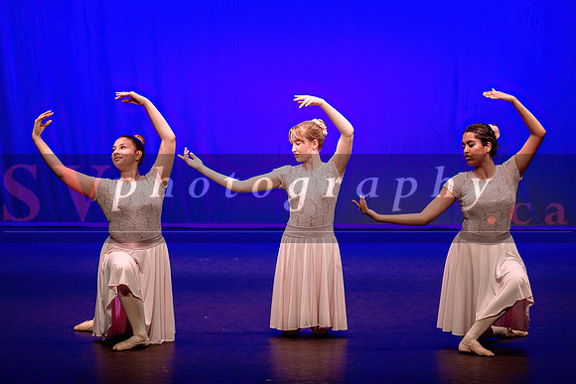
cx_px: 311
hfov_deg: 12.0
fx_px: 2733
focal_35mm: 171
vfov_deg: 8.0
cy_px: 158
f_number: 2.8
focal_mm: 145
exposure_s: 1/400
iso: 1250
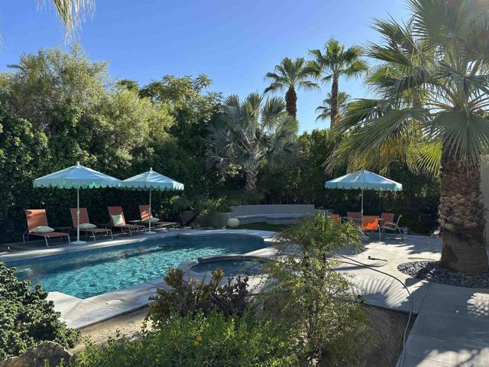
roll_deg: -0.2
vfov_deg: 56.8
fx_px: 339
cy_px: 184
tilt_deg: +1.9
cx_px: 244
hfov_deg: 71.6
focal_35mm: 24
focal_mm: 6.86
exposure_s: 1/2252
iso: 80
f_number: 1.78
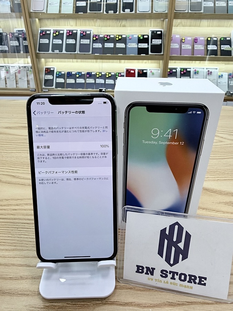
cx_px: 116
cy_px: 156
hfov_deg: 56.8
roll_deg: -1.9
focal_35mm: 24
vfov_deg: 71.6
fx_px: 215
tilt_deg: -26.3
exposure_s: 1/120
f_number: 2.2
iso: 80
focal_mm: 2.22
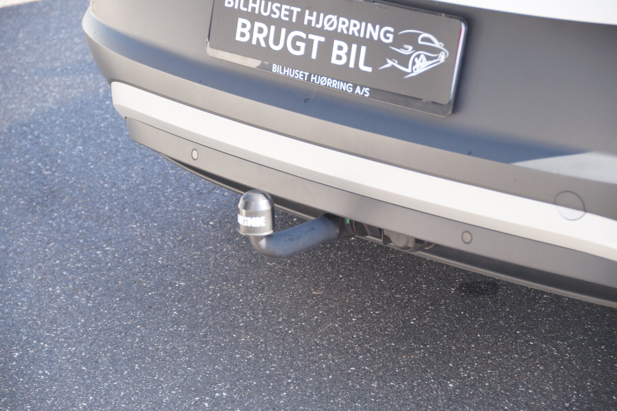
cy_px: 206
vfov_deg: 10.1
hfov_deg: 15.2
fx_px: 2312
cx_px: 308
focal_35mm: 135
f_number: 5.6
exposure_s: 1/160
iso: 400
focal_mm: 90
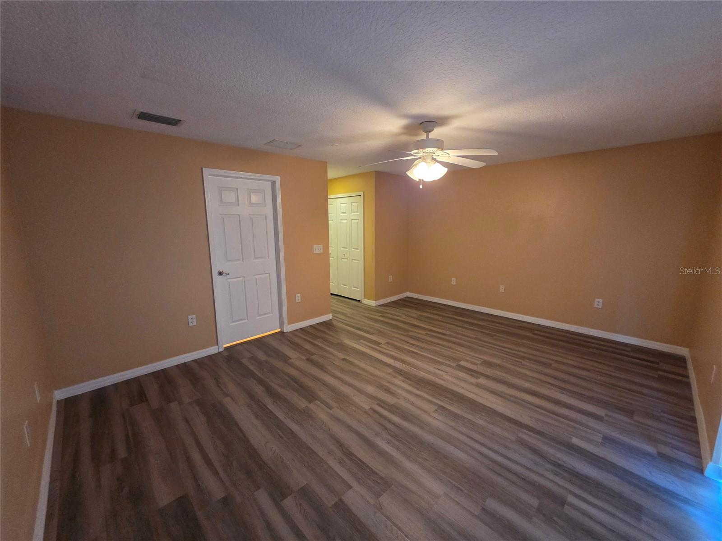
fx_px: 271
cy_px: 270
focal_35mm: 13
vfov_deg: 89.9
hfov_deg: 106.2
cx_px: 361
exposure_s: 1/60
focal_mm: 2.2
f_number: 1.9
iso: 800
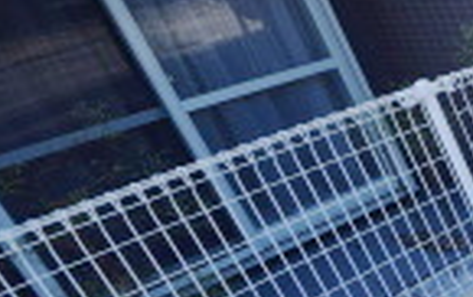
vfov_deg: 24.0
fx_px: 697
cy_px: 194
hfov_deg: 18.6
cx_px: 979
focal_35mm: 54
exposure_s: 1/250
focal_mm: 8
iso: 280
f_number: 8
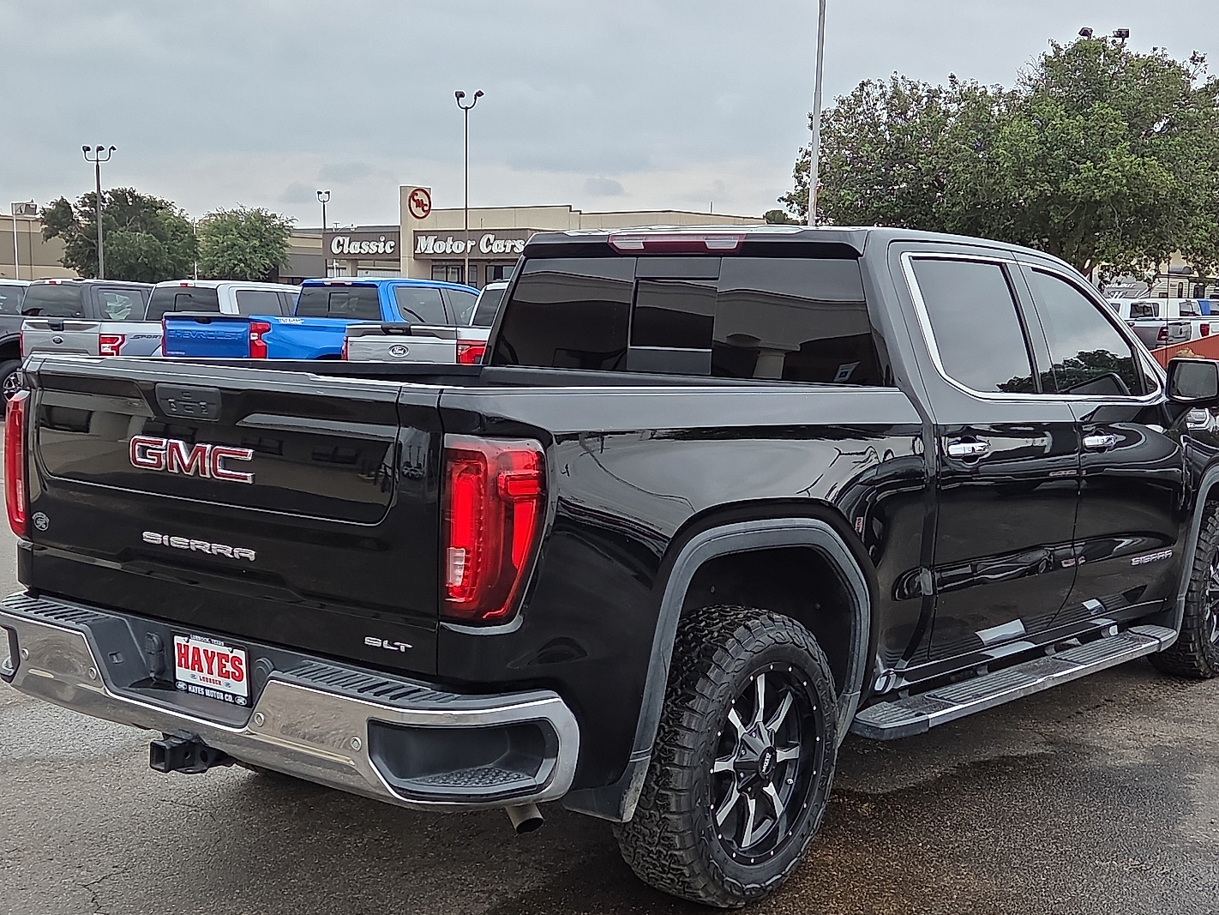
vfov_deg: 32.2
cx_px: 626
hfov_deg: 42.1
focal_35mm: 45
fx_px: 1585
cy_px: 502
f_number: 1.8
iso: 25
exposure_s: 1/625
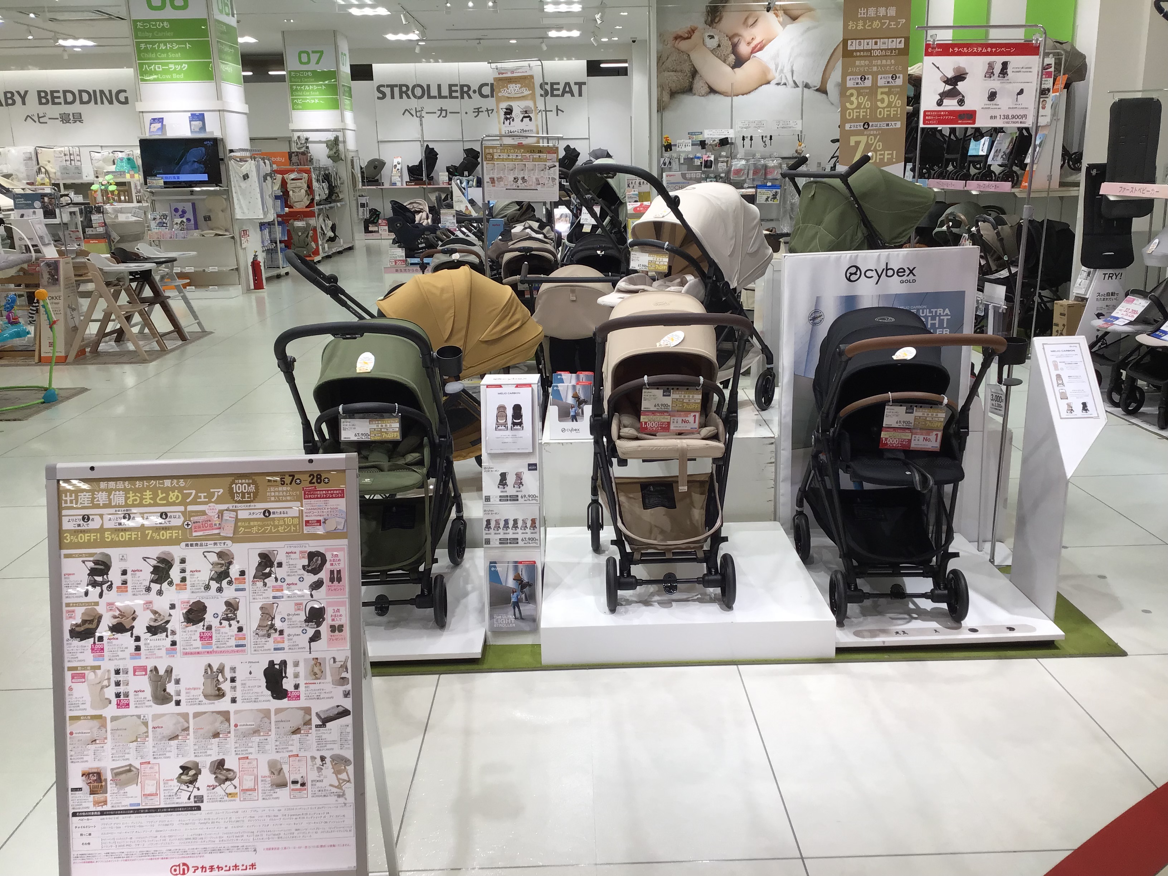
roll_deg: +0.5
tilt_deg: -14.9
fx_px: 1046
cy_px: 438
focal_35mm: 31
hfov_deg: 58.4
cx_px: 584
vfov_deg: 45.4
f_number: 2.4
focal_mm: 3.3
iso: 25
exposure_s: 1/100
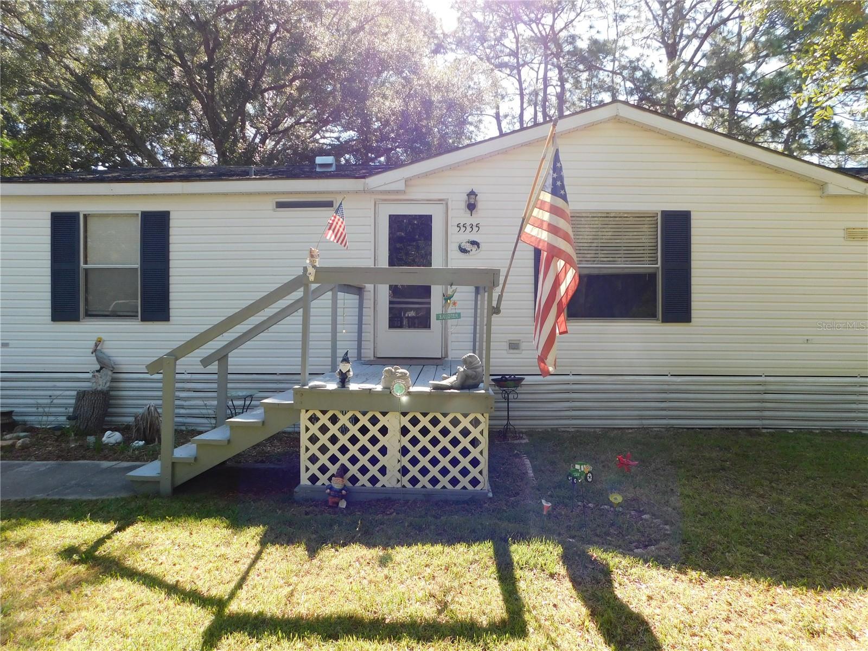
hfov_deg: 73.9
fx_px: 577
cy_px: 326
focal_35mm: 23
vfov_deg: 58.9
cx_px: 434
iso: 125
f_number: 3
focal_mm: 4
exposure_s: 1/400
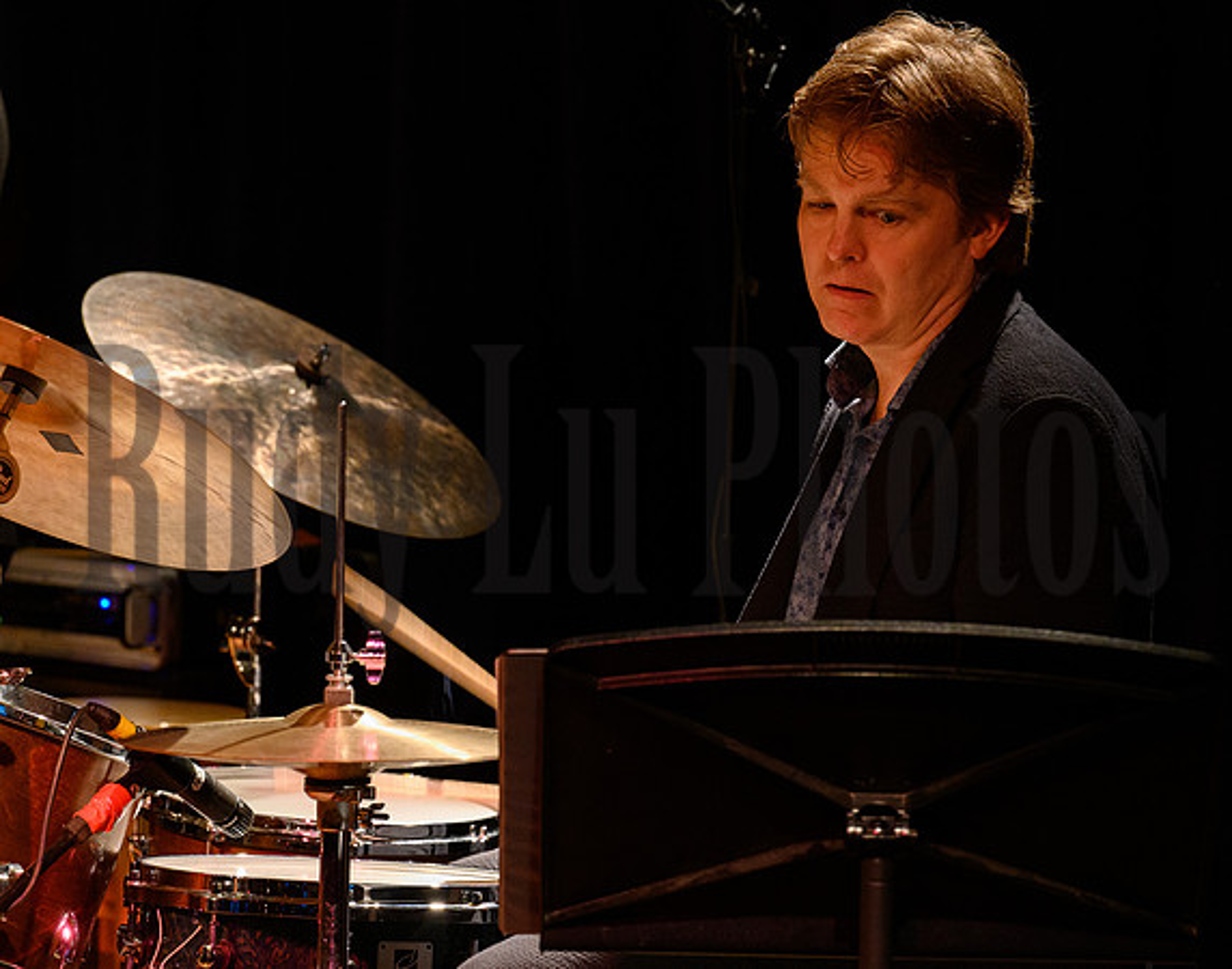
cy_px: 484
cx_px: 505
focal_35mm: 134
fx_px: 4848
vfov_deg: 11.4
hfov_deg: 14.5
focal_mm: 120
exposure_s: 1/30
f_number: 5.6
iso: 6400
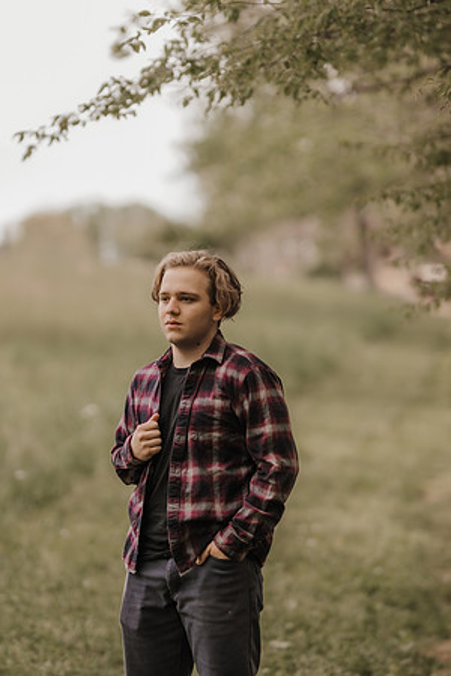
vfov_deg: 16.1
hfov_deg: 10.8
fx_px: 2386
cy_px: 338
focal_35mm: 127
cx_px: 226
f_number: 1.6
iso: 125
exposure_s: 1/1250
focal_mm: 85
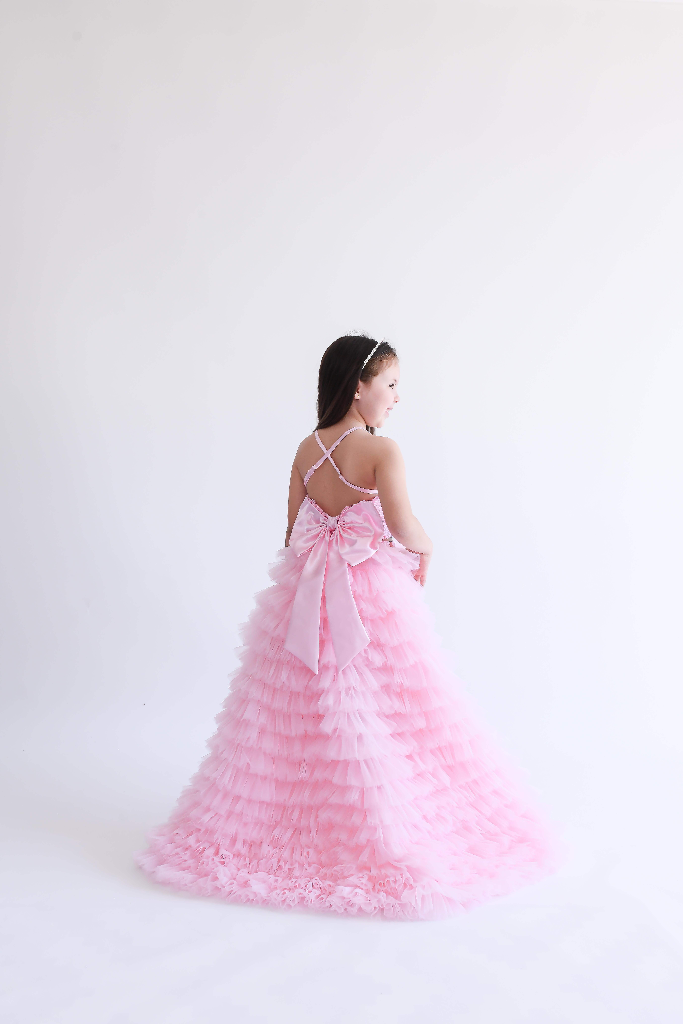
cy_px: 512
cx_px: 342
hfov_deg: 37.9
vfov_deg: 54.4
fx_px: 996
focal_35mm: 35
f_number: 8
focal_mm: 35
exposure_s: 1/125
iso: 640
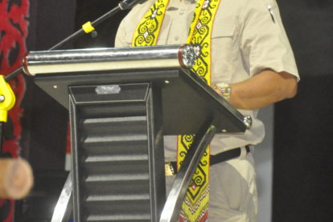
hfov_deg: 7.7
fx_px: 2465
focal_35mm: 267
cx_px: 197
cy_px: 43
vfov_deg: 5.1
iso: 3200
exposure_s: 1/40
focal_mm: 105
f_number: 5.6
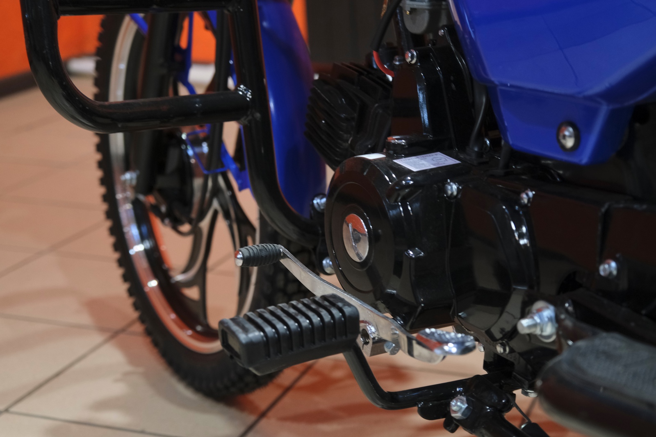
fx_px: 1221
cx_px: 328
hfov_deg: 30.1
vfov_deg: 20.3
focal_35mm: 67
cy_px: 218
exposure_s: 1/100
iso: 1600
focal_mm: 44.7
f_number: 4
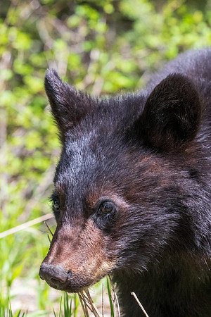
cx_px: 107
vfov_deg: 6.9
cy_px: 158
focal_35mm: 300
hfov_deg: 4.6
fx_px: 2637
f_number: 10
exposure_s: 1/1250
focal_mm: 200
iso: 3200
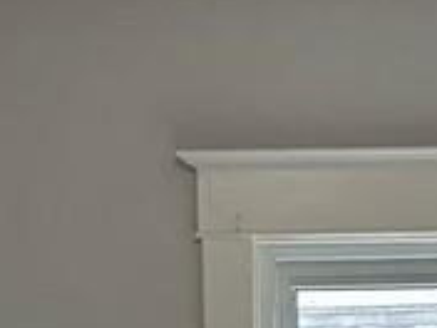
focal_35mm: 151
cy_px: 740
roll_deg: +2.6
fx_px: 1906
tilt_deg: -4.1
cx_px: 295
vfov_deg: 9.0
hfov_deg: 13.1
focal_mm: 5.96
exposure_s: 1/120
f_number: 1.6
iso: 80
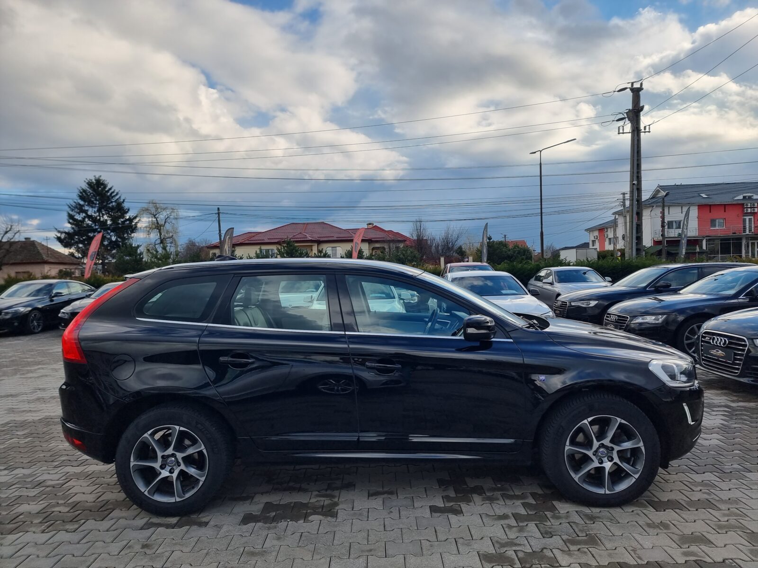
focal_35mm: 24
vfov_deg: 56.8
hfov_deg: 71.6
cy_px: 284
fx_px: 526
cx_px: 379
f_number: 1.8
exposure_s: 1/572
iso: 50
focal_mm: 6.7
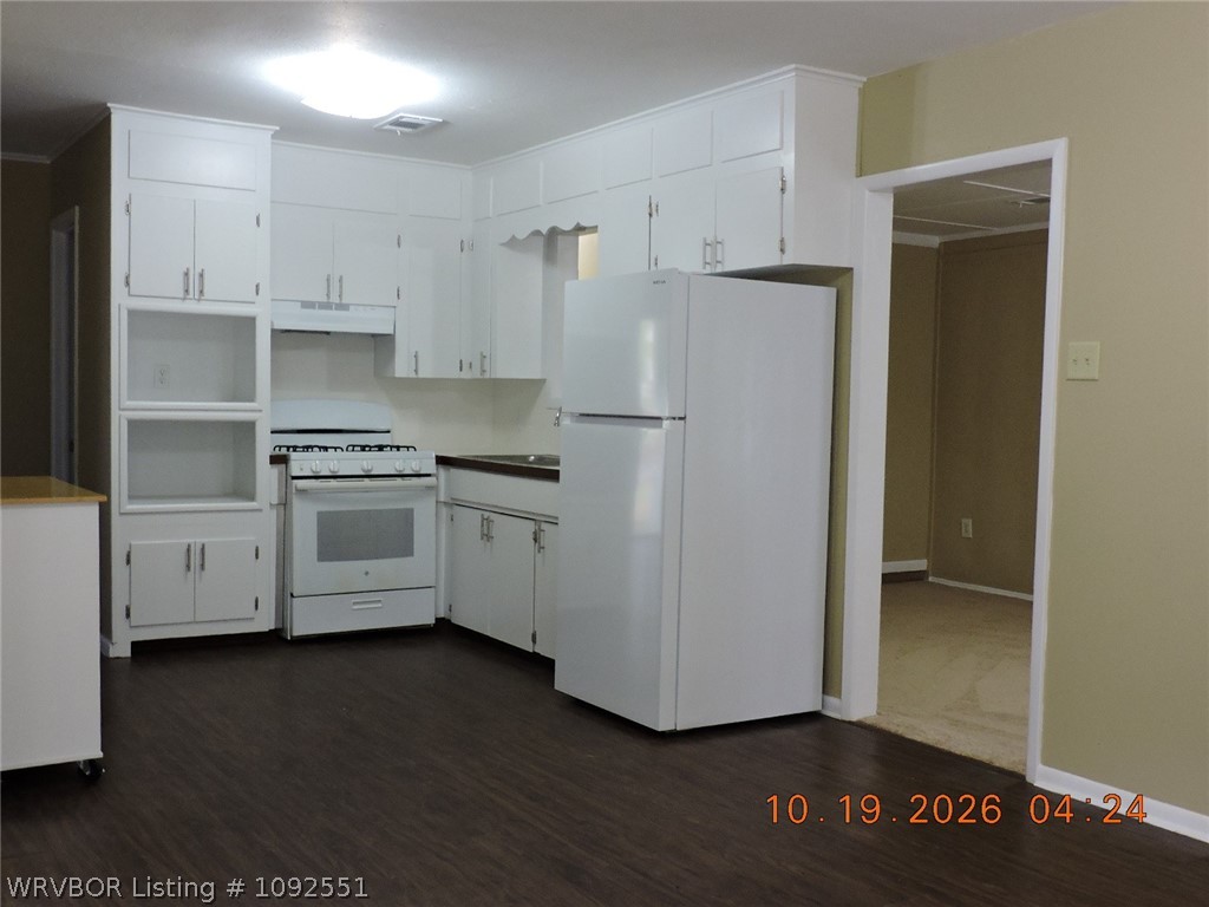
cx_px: 604
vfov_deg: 40.7
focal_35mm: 35
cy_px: 454
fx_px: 1222
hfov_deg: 52.6
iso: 400
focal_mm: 6.2
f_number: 3.3
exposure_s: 1/40
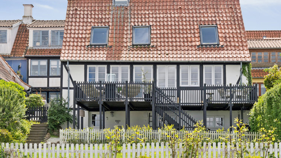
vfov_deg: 13.3
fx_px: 678
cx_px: 148
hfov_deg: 23.4
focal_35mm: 91
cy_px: 68
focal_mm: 54
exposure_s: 1/1000
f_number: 6.3
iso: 200
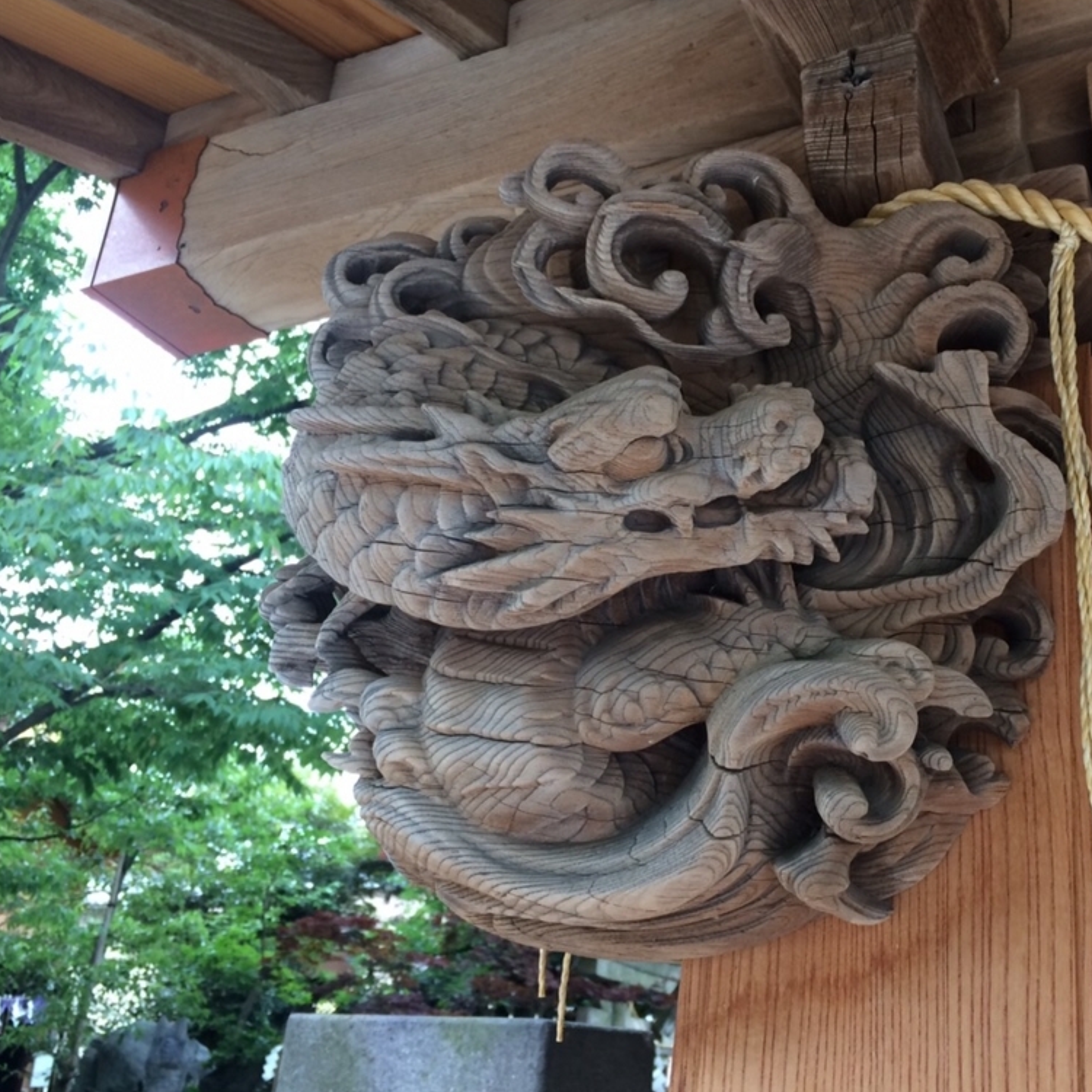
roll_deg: -3.6
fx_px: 1249
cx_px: 678
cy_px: 540
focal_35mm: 35
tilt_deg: +23.9
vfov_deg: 47.2
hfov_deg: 46.8
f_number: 2.2
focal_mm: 4.15
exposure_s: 1/40
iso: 40
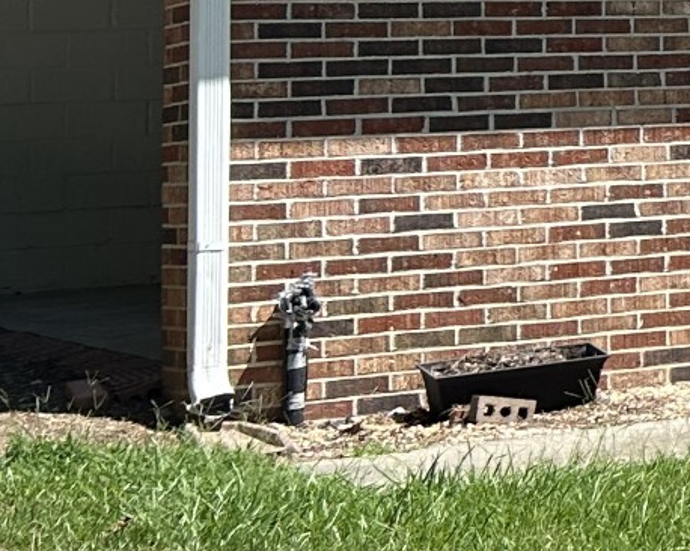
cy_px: -142
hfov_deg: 11.3
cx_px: 1794
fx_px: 2715
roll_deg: +3.3
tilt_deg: +4.3
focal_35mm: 133
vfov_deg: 11.3
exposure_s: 1/2208
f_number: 1.5
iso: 50
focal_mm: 5.7
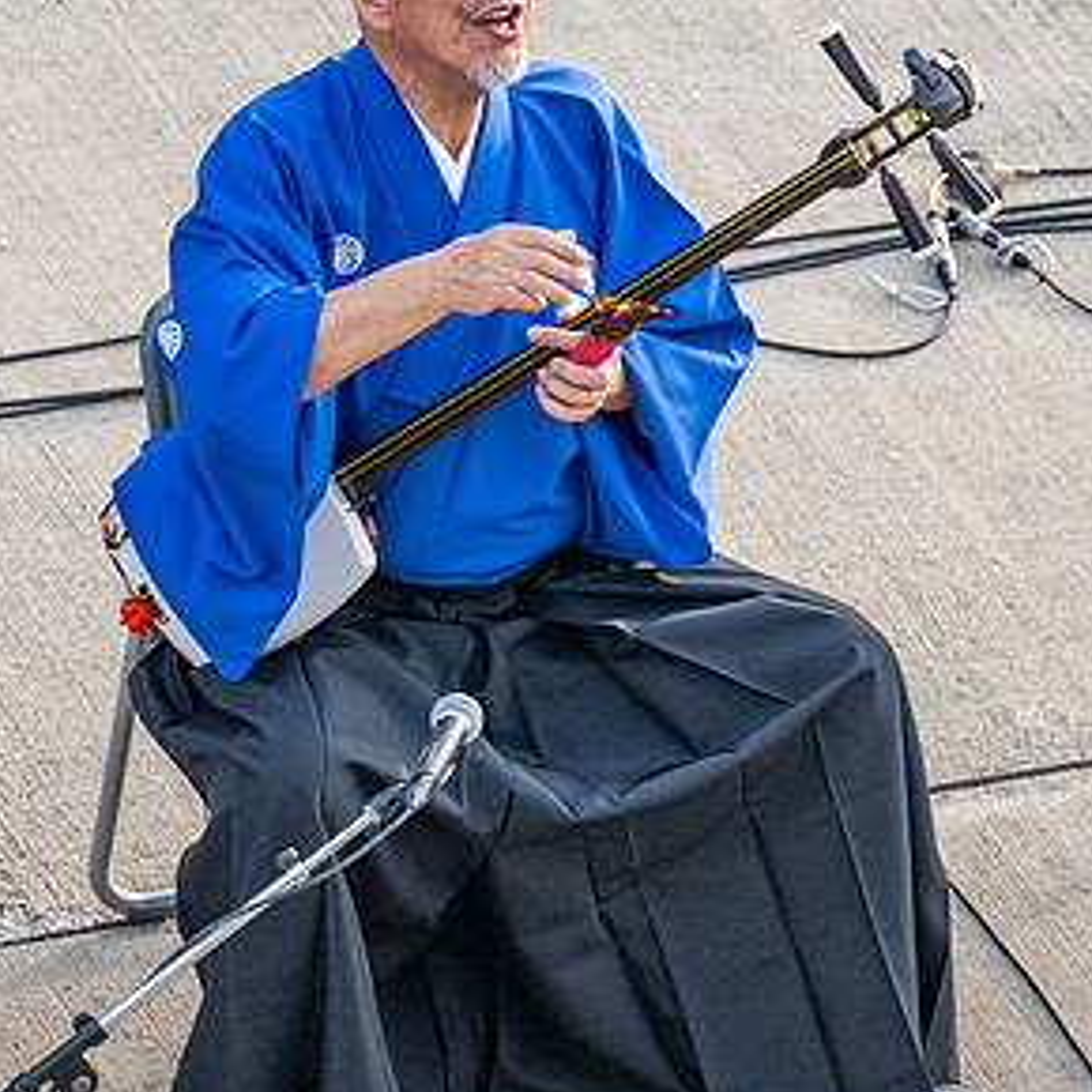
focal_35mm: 1258
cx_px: 502
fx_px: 44898
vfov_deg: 1.4
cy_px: 477
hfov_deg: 1.4
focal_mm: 400
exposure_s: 1/640
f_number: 5.6
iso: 900
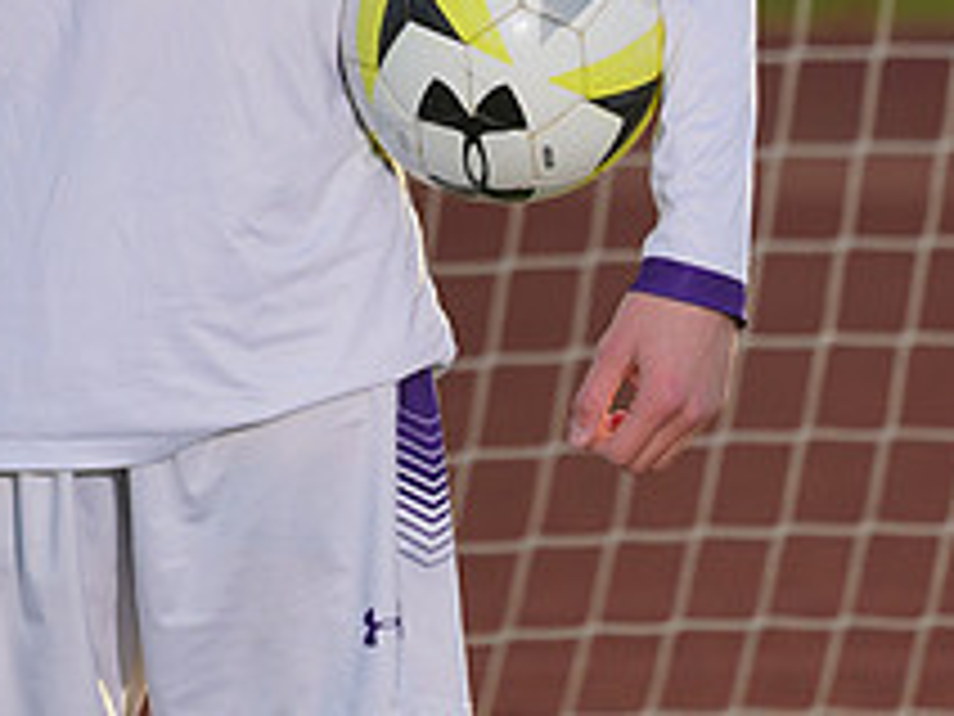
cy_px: -212
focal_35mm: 893
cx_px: 88
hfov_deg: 2.2
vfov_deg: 1.7
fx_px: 24611
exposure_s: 1/200
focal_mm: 339
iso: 100
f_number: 8
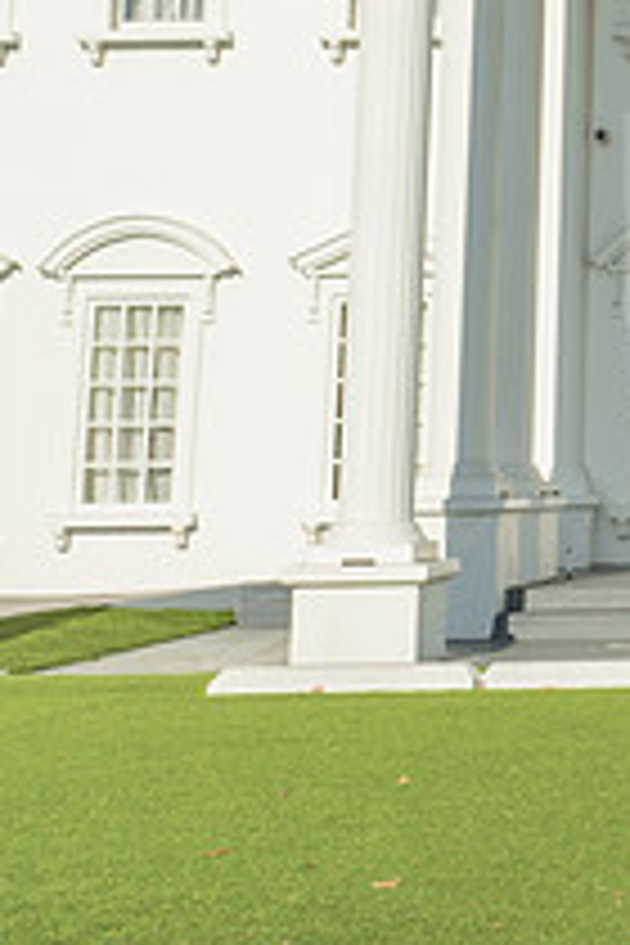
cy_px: 88
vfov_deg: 25.5
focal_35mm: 77
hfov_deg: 15.8
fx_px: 2021
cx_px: 1023
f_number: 16
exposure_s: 1/200
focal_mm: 24
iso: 200
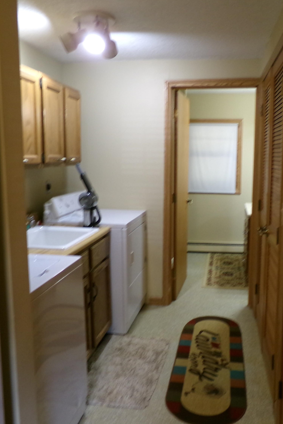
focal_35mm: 34
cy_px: 211
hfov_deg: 38.8
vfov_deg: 55.8
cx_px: 166
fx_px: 401
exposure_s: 1/17
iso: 291
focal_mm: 4.3
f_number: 3.7
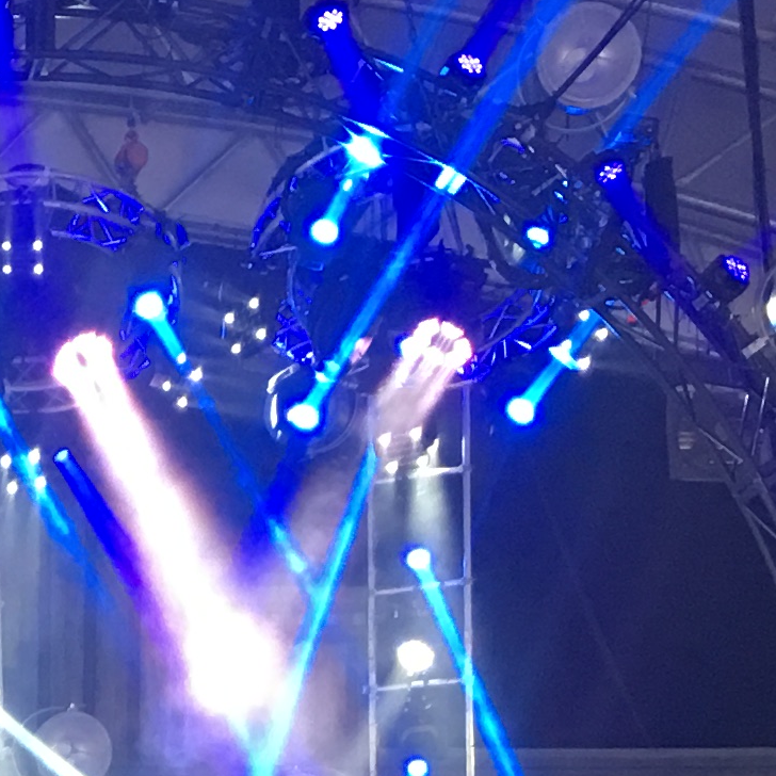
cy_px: 1308
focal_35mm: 142
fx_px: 3601
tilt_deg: +1.3
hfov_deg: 11.8
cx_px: -339
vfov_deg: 11.6
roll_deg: +0.0
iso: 64
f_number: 2.2
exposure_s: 1/15
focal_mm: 4.15
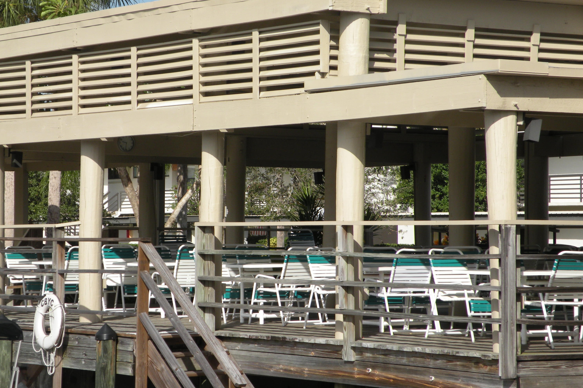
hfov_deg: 17.8
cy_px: 213
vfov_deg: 11.9
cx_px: 291
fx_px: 1862
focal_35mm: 115
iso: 64
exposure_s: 1/868
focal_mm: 19.4
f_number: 4
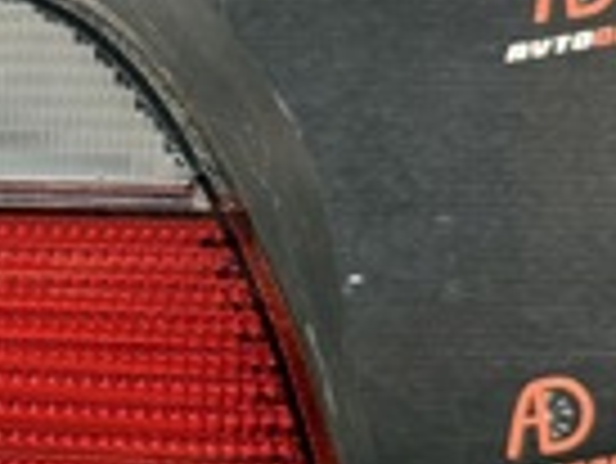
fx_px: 1995
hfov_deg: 15.8
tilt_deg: -6.1
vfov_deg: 13.2
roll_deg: +0.3
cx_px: -378
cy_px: 212
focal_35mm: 112
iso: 320
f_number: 1.78
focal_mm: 6.76
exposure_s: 1/50
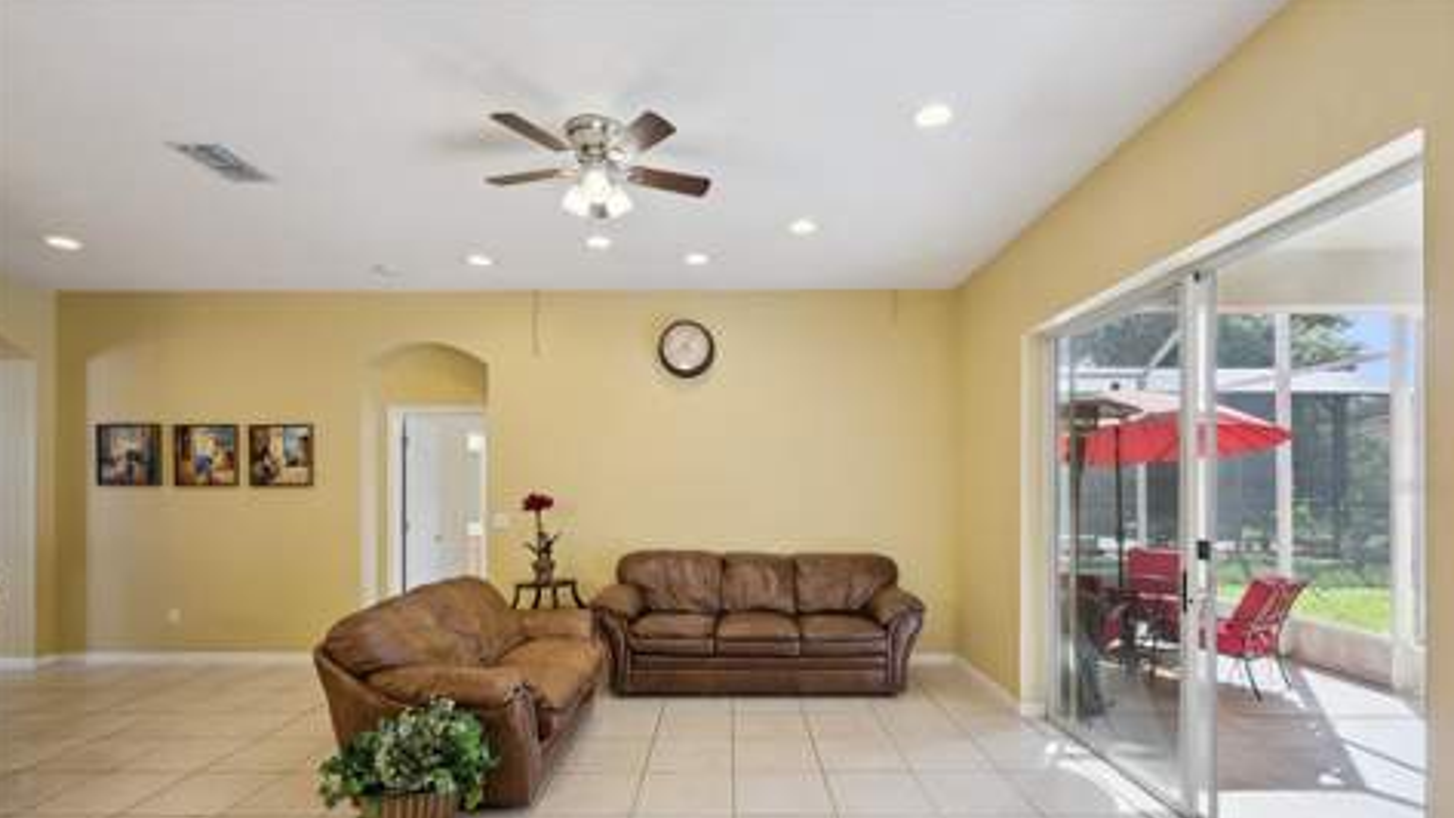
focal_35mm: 17
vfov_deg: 63.4
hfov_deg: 95.9
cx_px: 725
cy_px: 486
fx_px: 655
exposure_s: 1/50
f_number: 8
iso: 500
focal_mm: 16
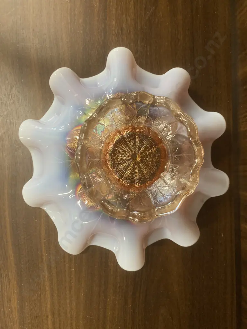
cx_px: 124
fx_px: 266
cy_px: 164
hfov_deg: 49.7
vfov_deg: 63.4
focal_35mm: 28
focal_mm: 3.99
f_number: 1.8
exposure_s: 1/33
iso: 250
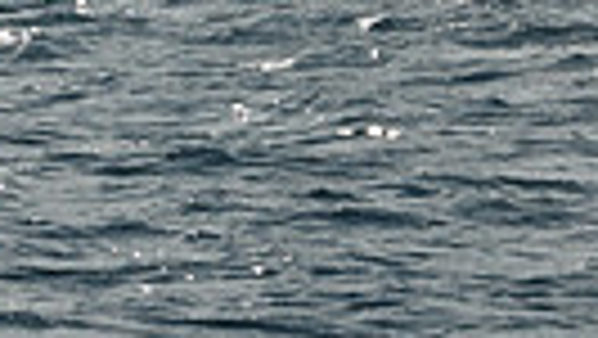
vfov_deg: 2.5
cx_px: 263
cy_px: -937
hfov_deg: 4.5
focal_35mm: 479
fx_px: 7600
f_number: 16
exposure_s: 1/1000
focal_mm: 105
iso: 320
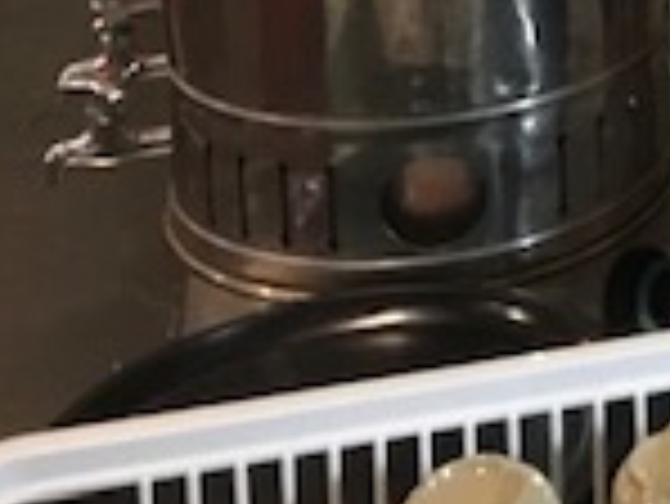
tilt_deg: -13.0
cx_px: 1380
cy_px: -418
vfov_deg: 11.4
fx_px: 2324
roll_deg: -4.1
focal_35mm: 120
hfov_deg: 13.7
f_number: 1.8
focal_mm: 3.99
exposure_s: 1/6
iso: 100
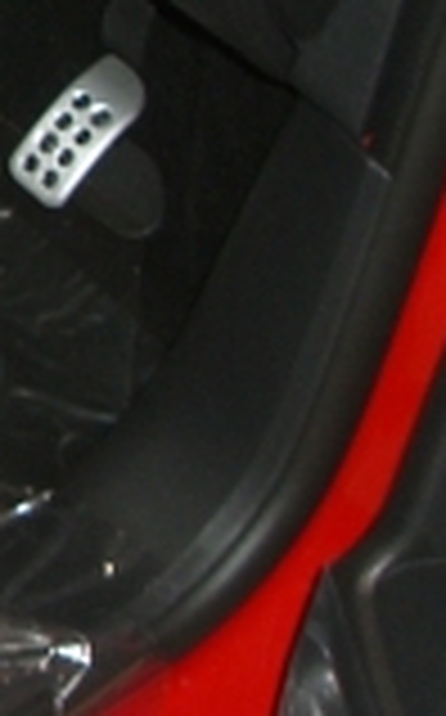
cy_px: -122
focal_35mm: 162
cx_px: -797
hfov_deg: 7.3
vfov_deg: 12.7
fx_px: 3159
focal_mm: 6.2
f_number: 2.7
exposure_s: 1/60
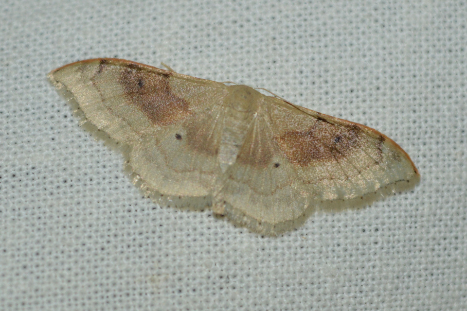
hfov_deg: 24.6
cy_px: 156
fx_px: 1070
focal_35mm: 82
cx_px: 234
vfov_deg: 16.6
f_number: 5.6
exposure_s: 1/60
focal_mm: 55
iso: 560
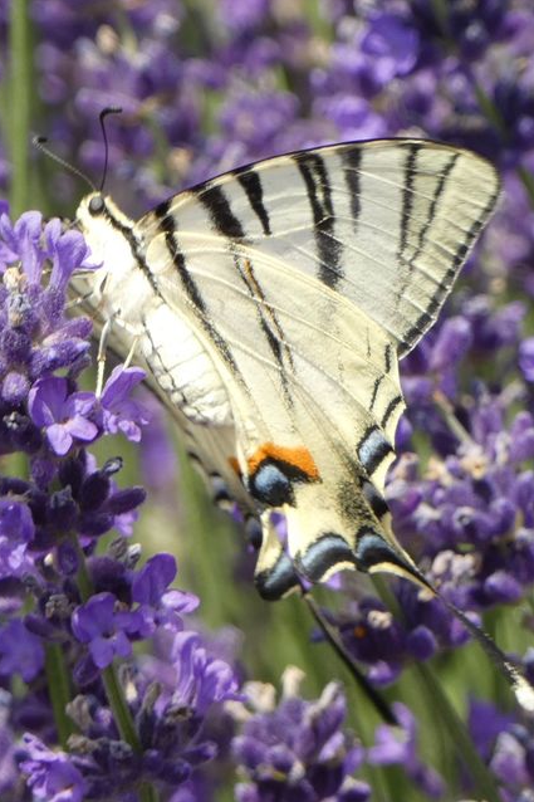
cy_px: 401
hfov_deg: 1.9
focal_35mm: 739
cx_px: 287
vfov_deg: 2.8
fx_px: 16450
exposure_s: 1/100
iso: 80
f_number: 5.6
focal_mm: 95.2
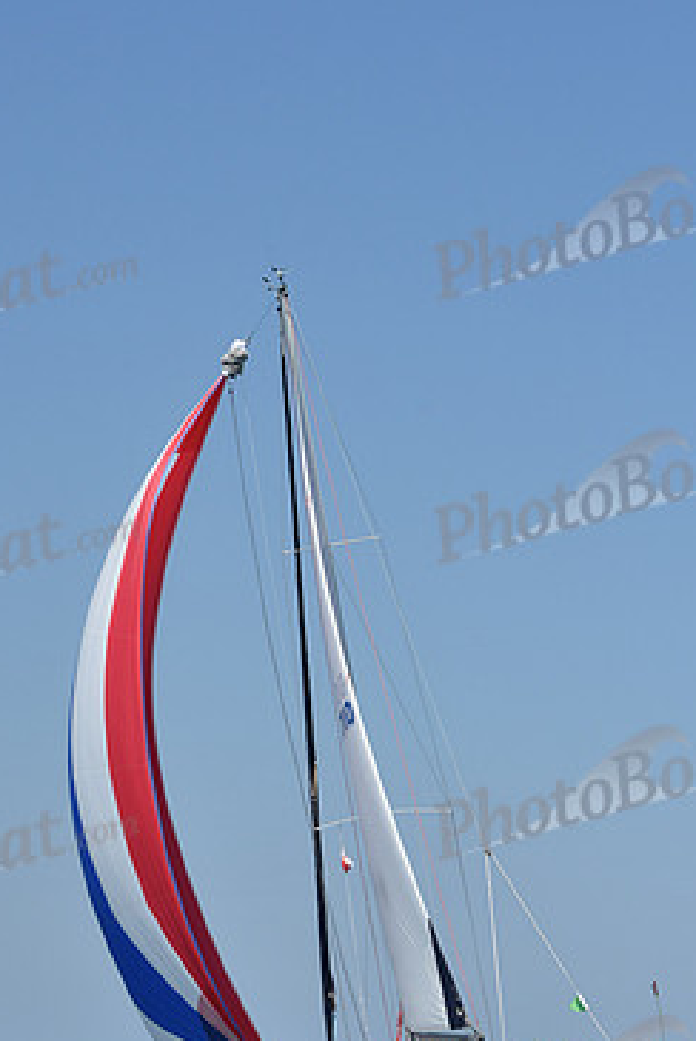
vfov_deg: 14.3
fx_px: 4139
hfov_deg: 9.6
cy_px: 679
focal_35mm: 143
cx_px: 287
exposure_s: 1/1600
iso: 250
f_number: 7.1
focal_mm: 90
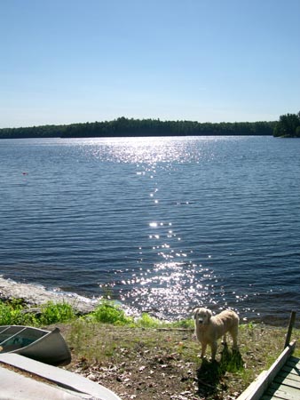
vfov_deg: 49.0
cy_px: 200
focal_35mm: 38
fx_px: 439
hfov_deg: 37.8
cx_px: 150
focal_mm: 8
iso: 100
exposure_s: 1/443
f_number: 7.6
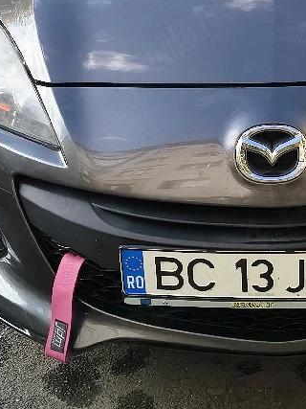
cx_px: 283
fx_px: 884
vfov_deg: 25.3
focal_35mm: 75
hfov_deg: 19.2
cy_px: 52
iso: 550
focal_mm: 5.56
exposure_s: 1/5000
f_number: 1.8
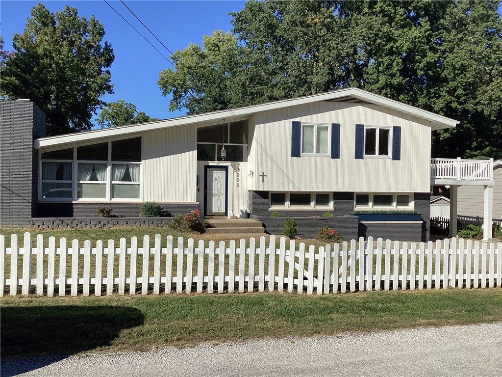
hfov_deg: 58.4
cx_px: 251
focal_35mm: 31
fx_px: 450
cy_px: 188
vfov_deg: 45.4
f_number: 2.4
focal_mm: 3.3
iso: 25
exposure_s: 1/2262
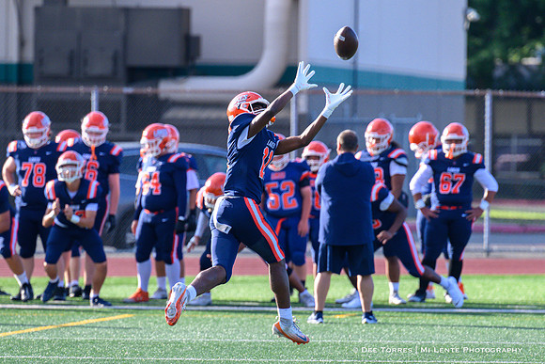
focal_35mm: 401
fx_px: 6073
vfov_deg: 3.4
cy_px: 221
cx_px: 239
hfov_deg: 5.1
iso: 900
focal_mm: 280
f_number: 4.5
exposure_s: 1/2000
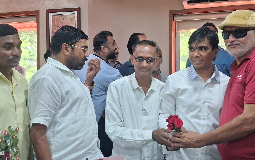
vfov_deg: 26.8
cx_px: 140
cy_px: 64
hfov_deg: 41.8
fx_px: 334
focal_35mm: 48
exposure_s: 1/50
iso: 320
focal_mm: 4
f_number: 1.8
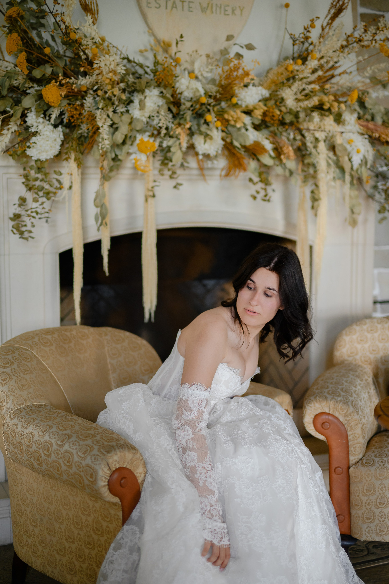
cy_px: 292
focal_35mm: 50
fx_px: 812
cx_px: 194
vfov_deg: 39.6
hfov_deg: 27.0
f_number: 1.4
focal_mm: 50
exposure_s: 1/250
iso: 640
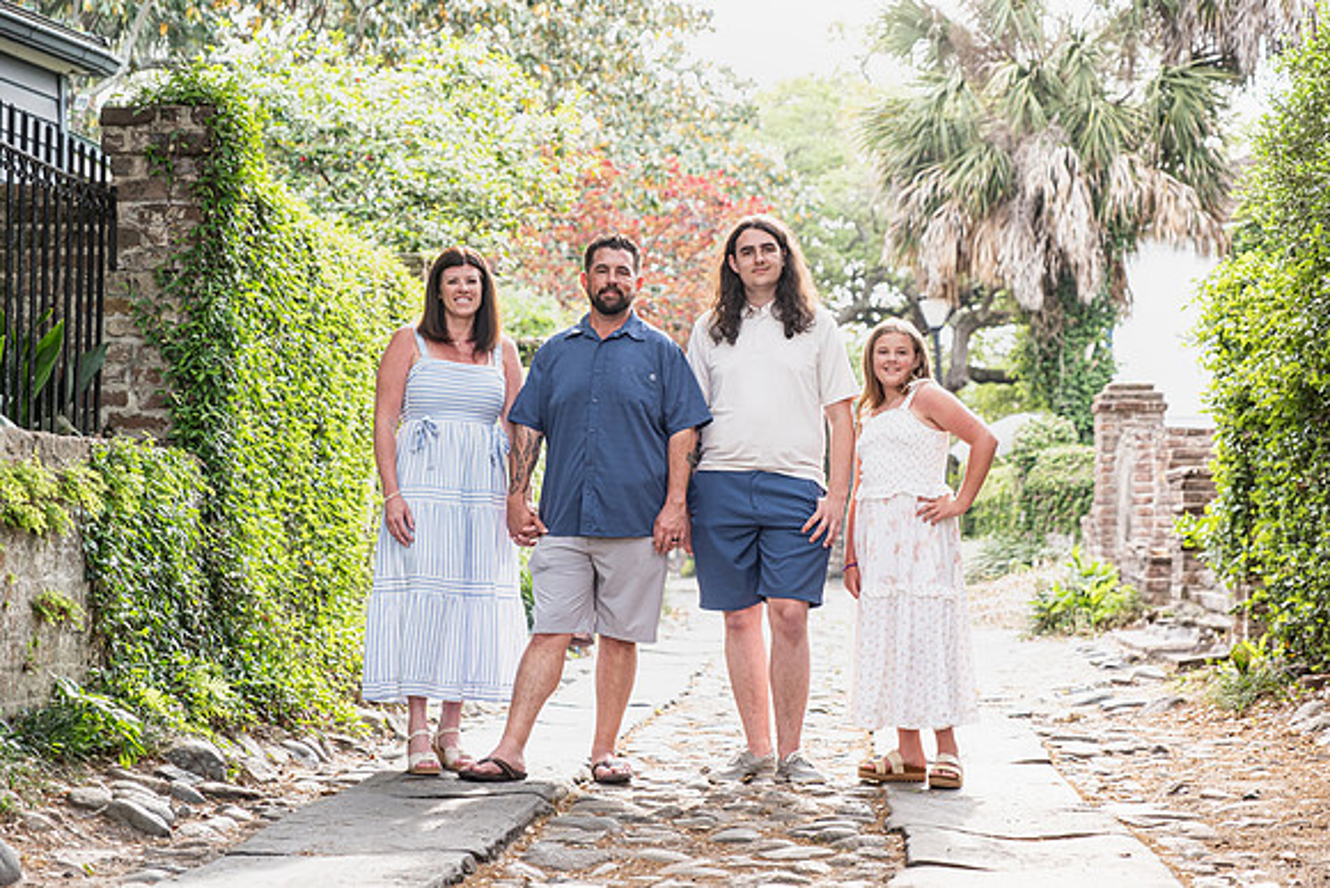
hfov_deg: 25.0
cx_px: 722
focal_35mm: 81
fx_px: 3000
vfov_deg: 16.8
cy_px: 446
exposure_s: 1/125
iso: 125
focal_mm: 48.5
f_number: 2.8
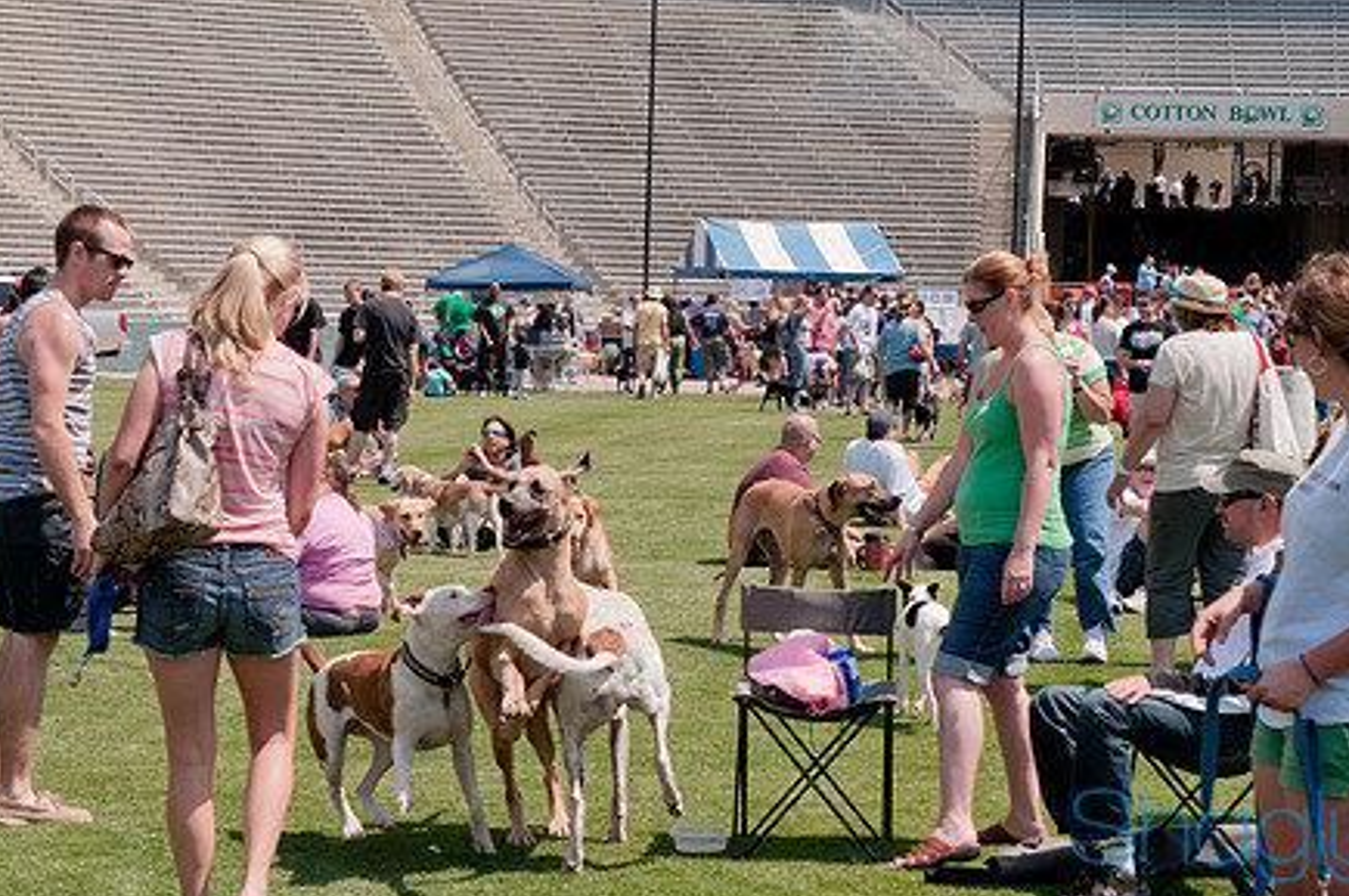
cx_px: 667
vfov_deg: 15.5
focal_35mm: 88
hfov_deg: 23.1
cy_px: 389
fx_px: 3294
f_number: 5.6
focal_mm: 44
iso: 200
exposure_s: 1/640
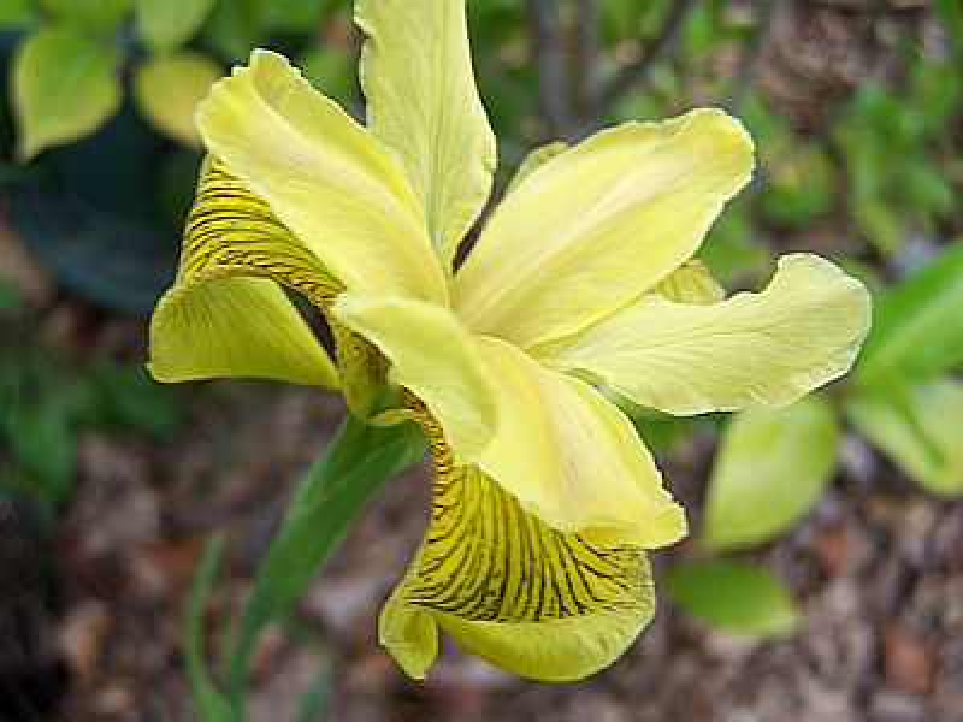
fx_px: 1057
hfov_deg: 49.0
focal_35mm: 38
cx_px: 482
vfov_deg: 37.7
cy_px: 361
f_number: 2.8
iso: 80
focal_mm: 6.3
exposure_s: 1/125
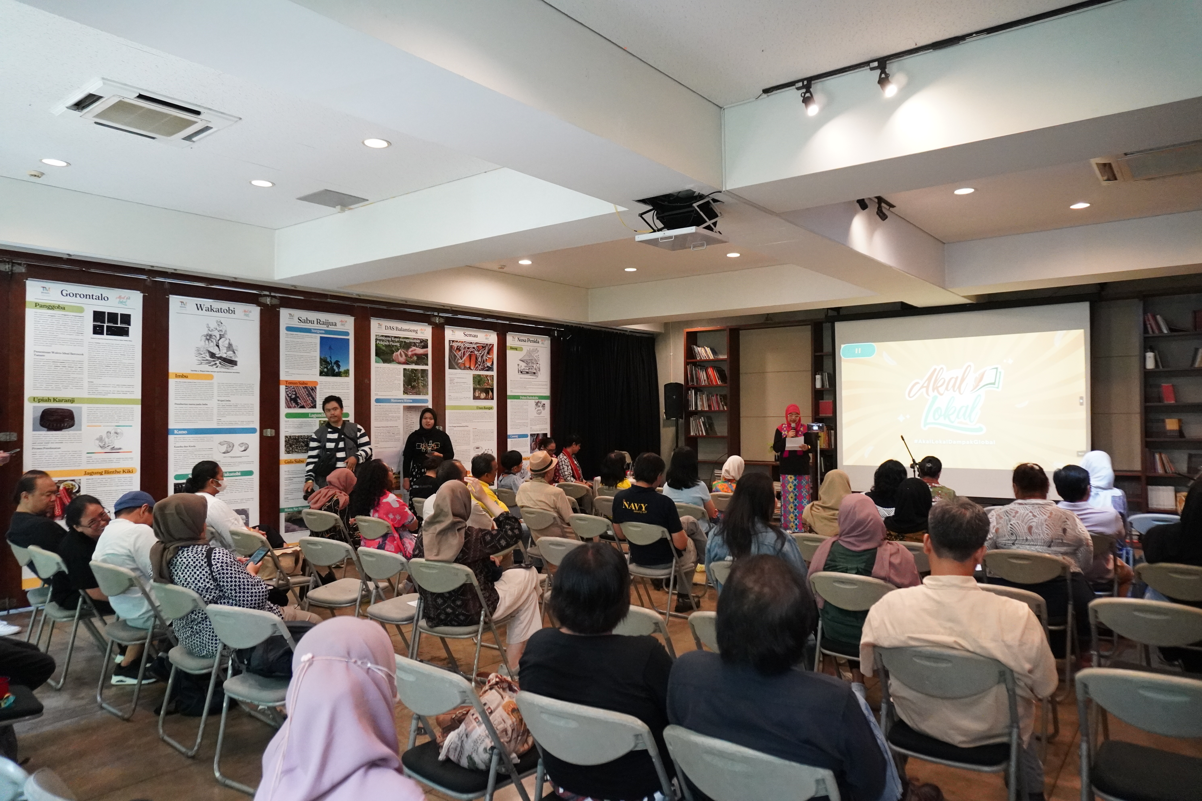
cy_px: 400
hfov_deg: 73.7
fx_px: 801
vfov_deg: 53.1
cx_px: 601
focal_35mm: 24
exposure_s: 1/160
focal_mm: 16
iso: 5000
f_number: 3.5
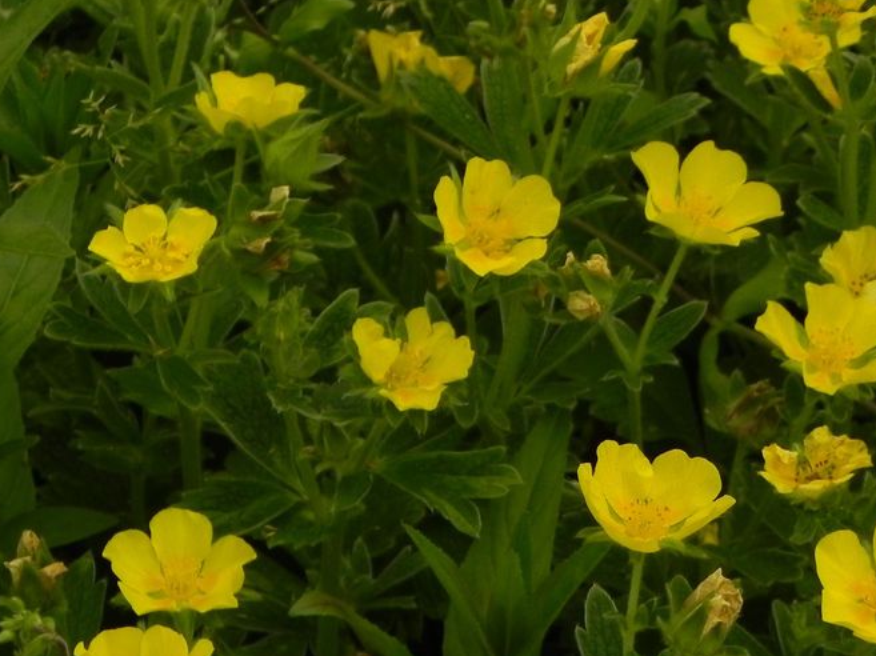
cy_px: 355
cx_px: 626
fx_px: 5918
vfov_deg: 6.3
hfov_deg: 8.5
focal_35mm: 234
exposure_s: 1/1000
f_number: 5
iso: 160
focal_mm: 25.7
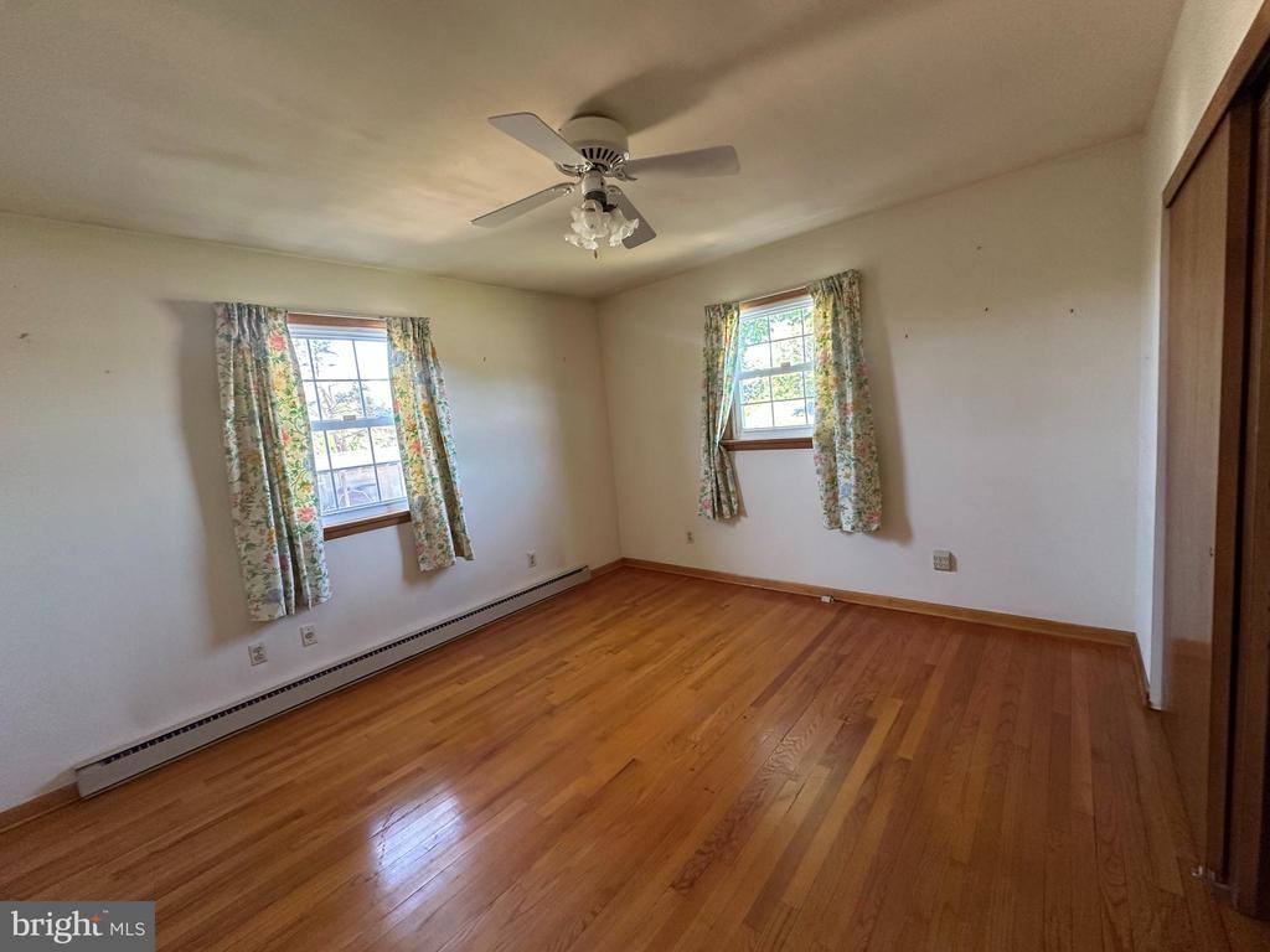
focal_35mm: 14
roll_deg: +6.0
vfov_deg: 85.7
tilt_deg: -5.7
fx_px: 514
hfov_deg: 102.1
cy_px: 476
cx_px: 635
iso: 320
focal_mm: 2.22
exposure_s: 1/75
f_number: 2.2
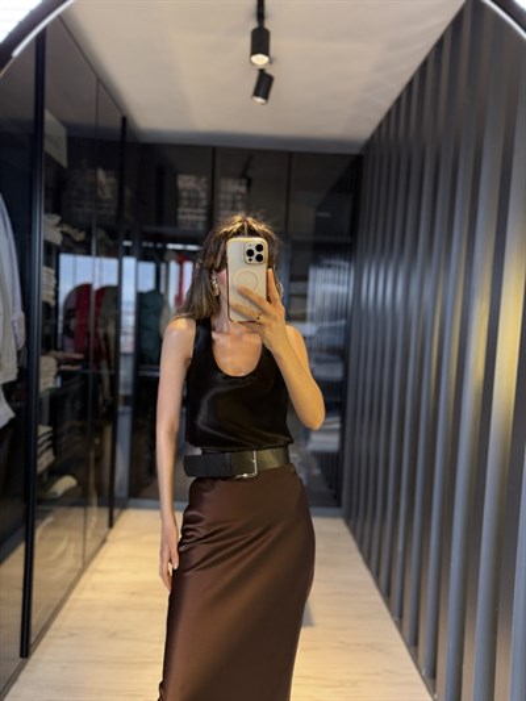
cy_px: 350
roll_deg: -2.9
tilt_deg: -16.5
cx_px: 263
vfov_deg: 71.6
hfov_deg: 56.8
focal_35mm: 24
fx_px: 486
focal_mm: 6.76
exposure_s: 1/121
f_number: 1.78
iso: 200
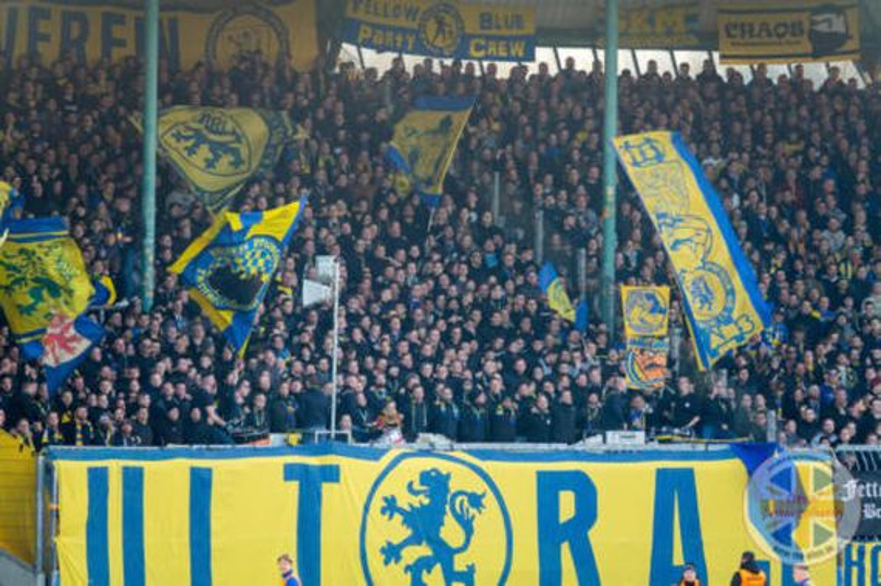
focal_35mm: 469
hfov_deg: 4.4
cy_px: 293
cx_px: 440
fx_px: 11467
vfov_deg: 2.9
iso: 800
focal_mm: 171.89
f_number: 4
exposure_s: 1/250
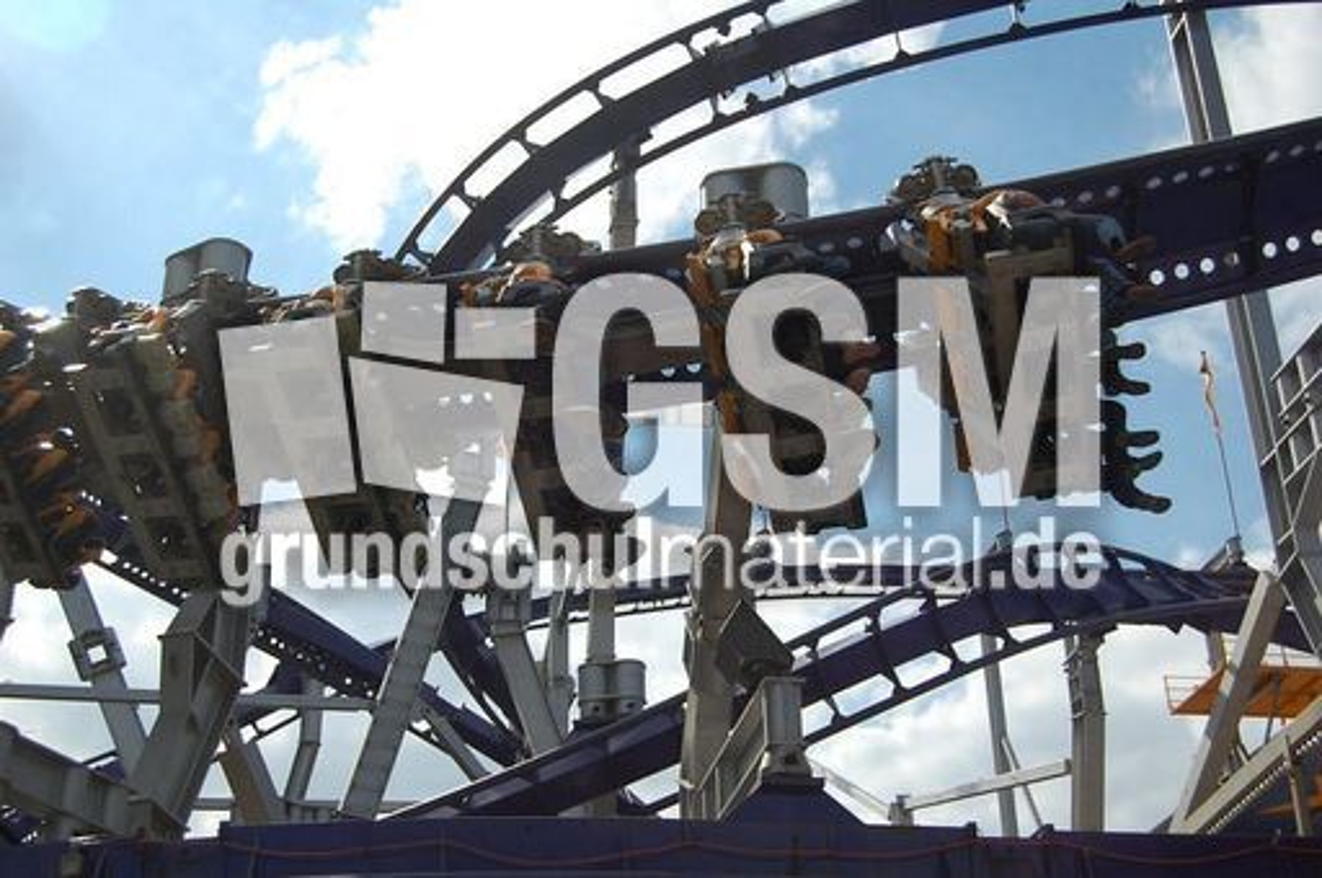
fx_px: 1760
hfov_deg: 41.2
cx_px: 661
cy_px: 439
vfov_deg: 28.0
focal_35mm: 48
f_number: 6.3
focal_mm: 32
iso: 200
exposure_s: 1/1600
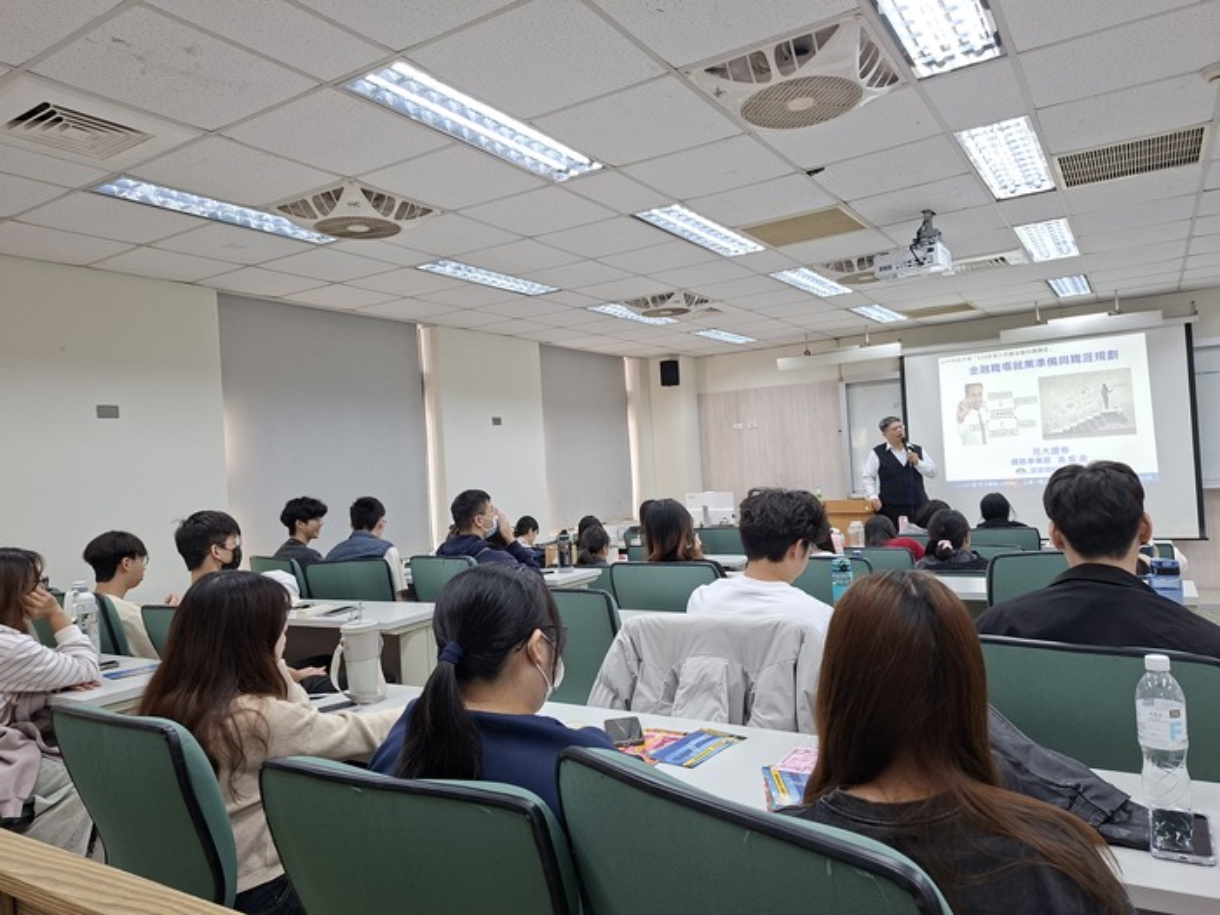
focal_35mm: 23
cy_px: 458
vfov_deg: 58.9
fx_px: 811
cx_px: 610
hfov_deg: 73.9
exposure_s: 1/120
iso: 125
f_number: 1.8
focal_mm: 5.54
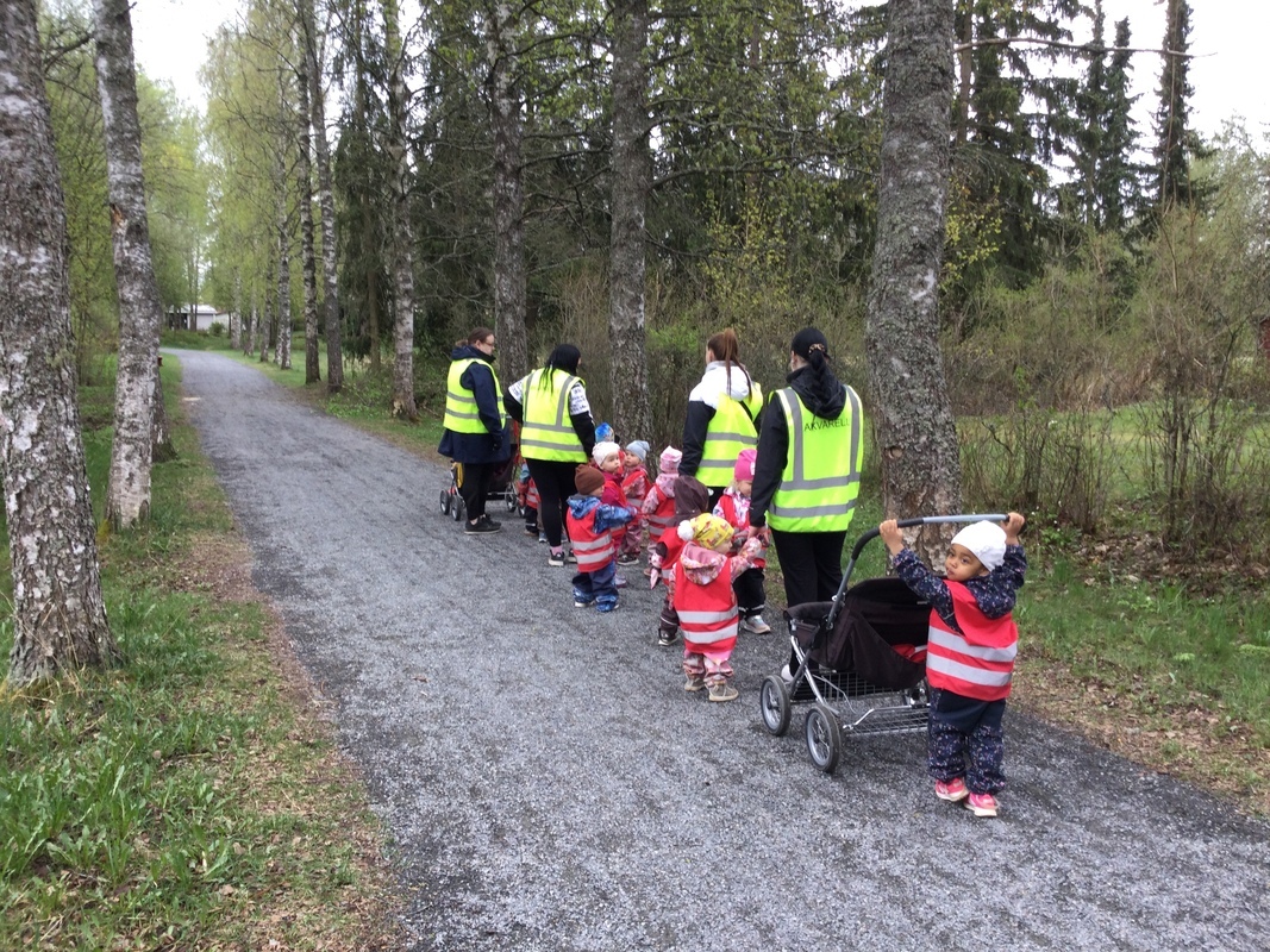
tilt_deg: -8.6
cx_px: 635
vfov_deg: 45.4
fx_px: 1137
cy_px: 476
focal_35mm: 31
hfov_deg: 58.4
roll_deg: +0.3
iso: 25
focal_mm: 3.3
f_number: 2.4
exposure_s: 1/100
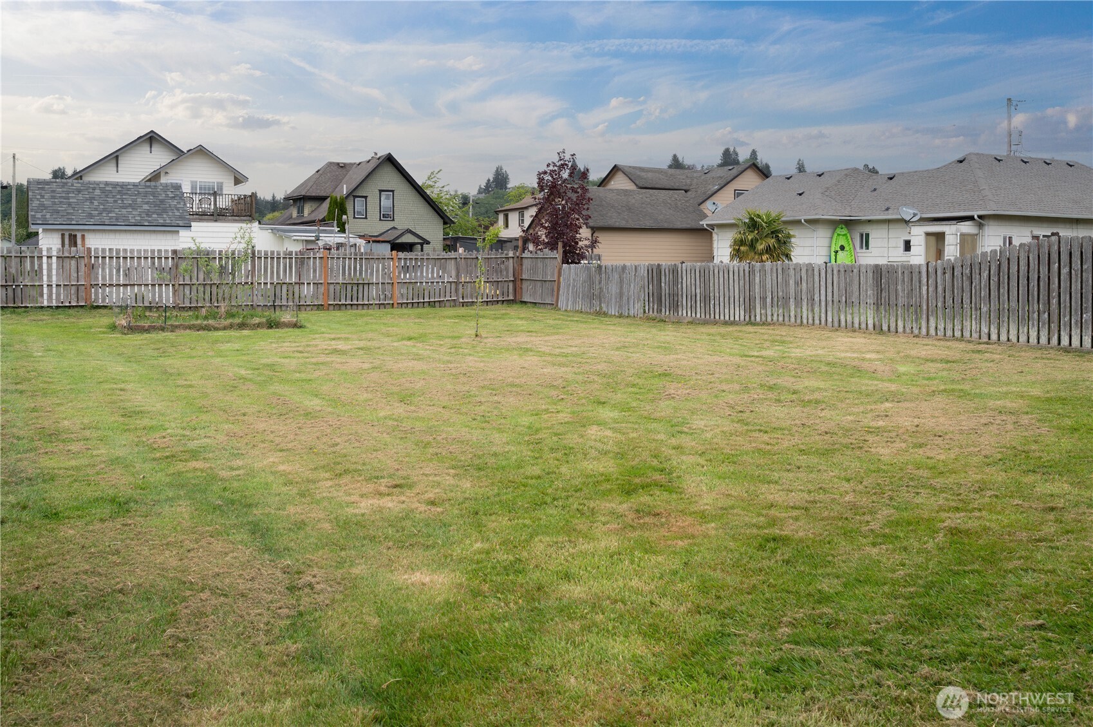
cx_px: 546
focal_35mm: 30
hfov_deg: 62.0
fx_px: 910
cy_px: 364
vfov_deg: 43.5
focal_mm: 30
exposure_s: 1/200
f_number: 9
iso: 100
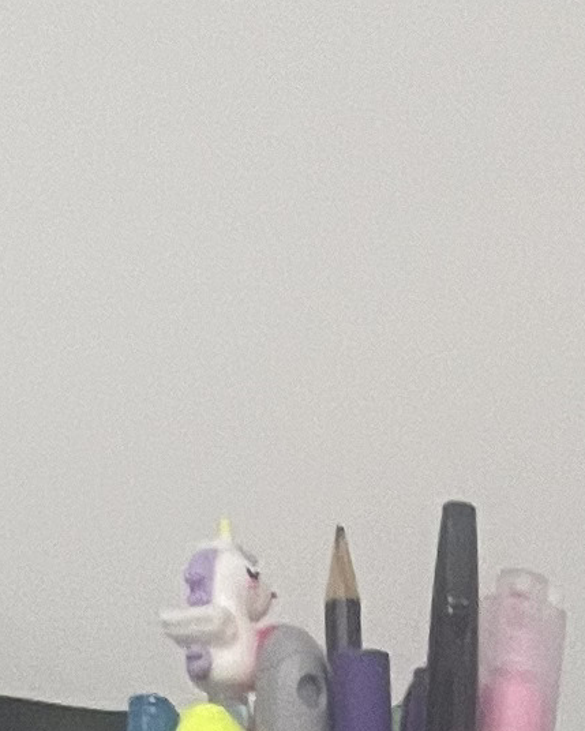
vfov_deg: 7.9
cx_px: 944
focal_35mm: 191
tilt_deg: -8.9
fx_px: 4132
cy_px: 2537
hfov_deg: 7.9
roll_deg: +0.1
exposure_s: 1/60
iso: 200
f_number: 1.6
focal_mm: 4.2
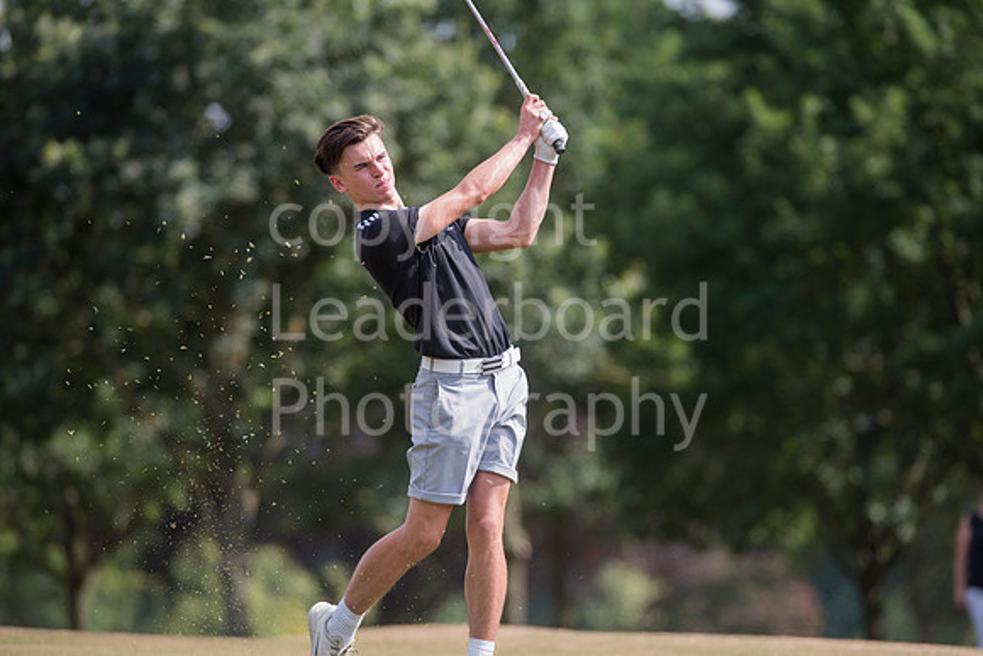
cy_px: 328
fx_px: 8193
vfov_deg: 4.6
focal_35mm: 300
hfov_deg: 6.9
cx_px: 492
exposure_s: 1/2000
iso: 400
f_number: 4.5
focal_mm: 300
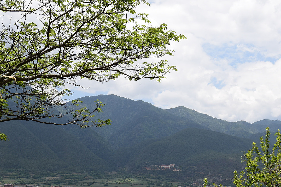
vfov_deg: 24.1
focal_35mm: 56
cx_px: 138
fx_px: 435
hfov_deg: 35.8
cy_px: 137
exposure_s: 1/320
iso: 200
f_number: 11
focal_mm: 25
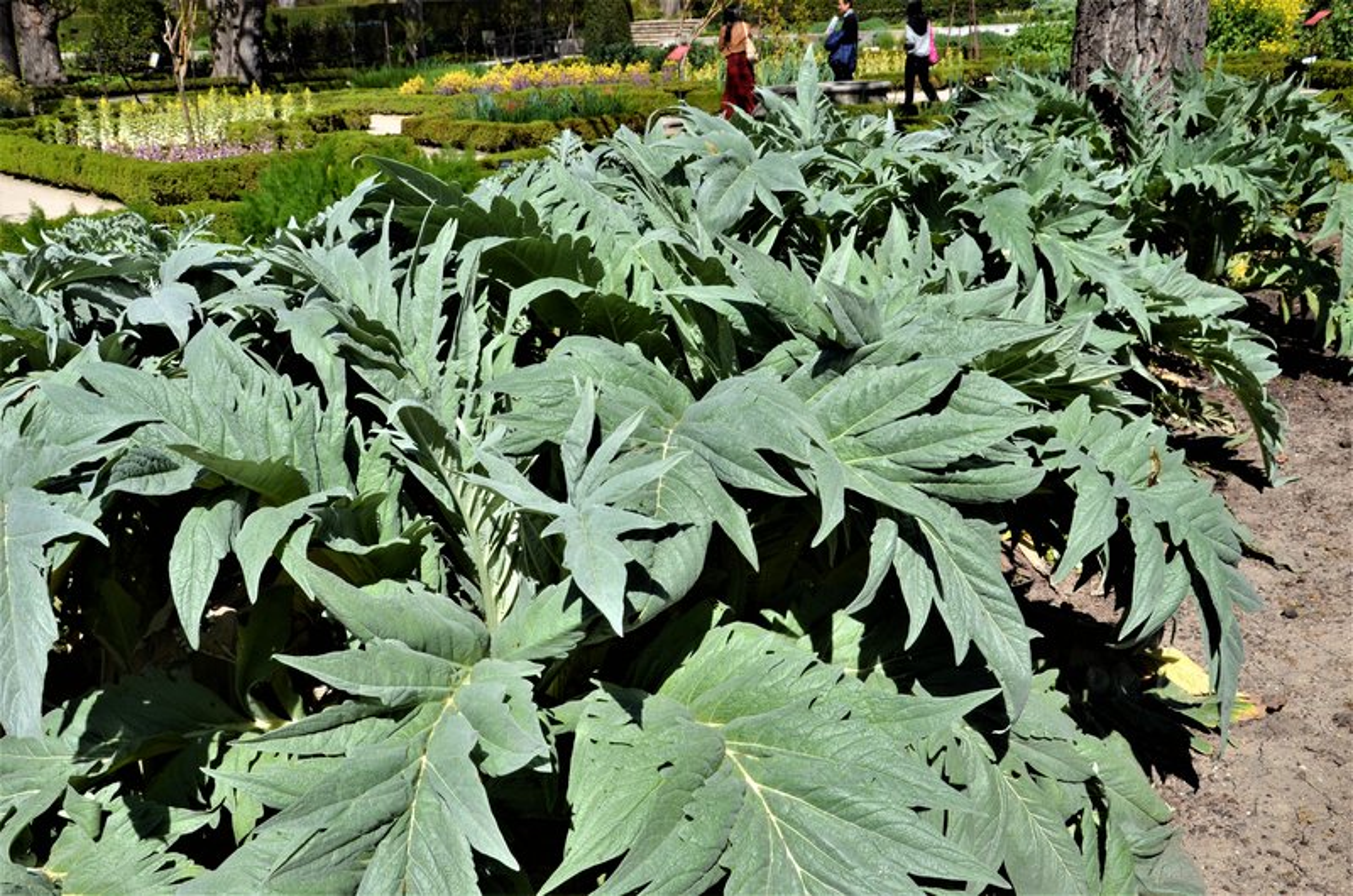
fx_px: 1407
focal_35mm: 38
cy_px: 448
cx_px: 676
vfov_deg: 35.3
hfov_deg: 51.4
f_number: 11
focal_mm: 25
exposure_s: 1/500
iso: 400
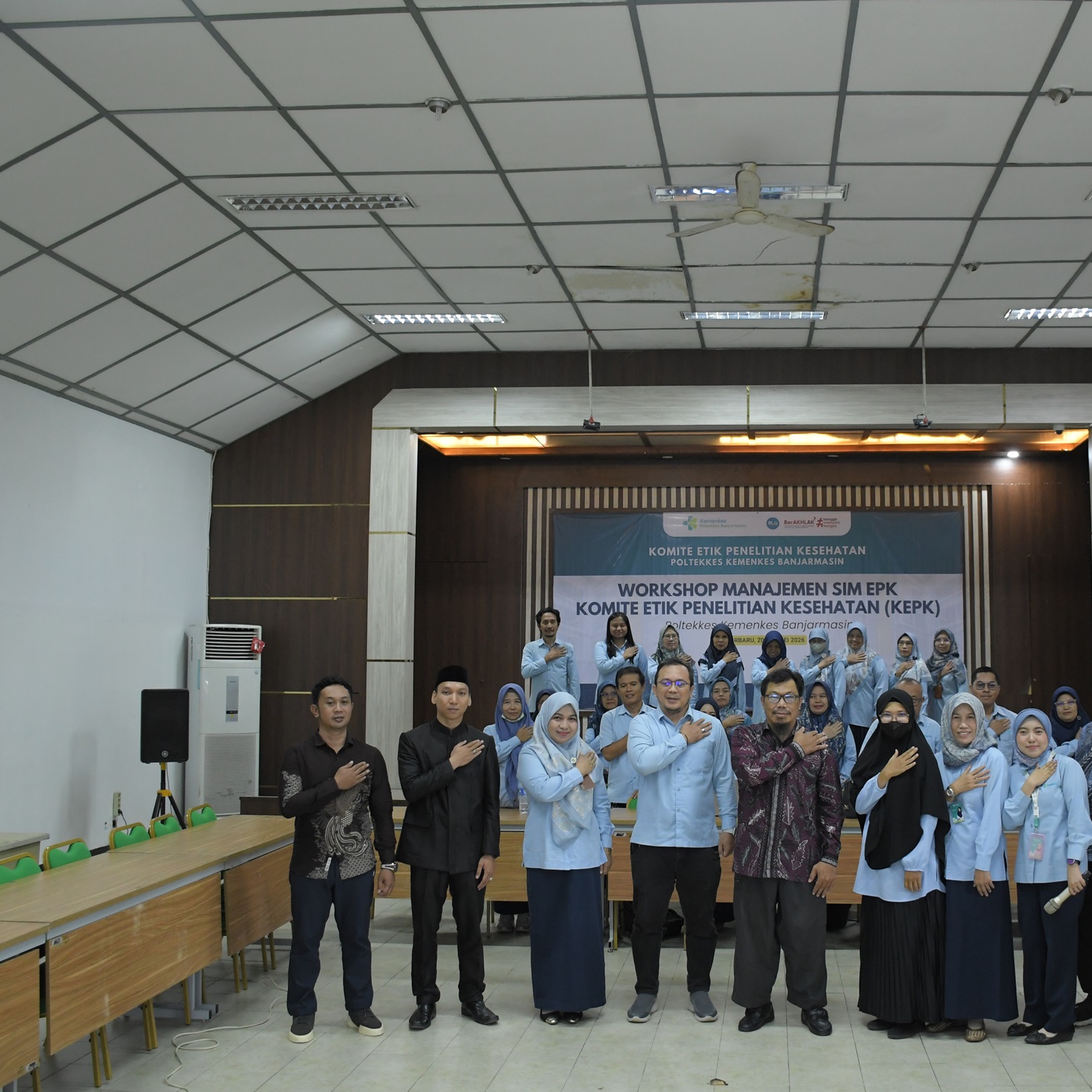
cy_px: 550
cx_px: 723
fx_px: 1249
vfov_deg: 47.2
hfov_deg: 46.5
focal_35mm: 35
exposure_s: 1/60
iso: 1600
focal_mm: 18
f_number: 3.5
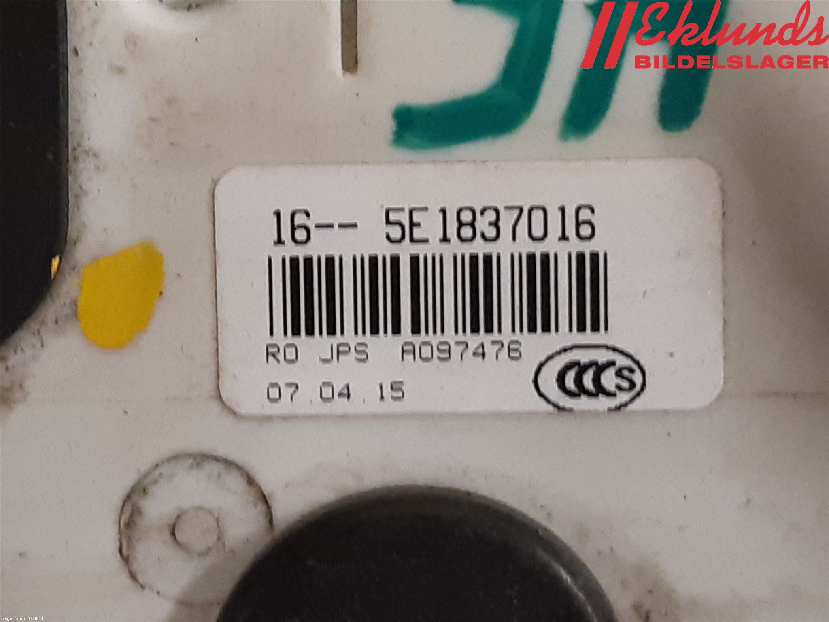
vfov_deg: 53.1
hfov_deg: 67.3
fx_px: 623
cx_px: 414
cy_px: 311
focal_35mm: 26
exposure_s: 1/33
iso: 250
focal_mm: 3.93
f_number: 1.7
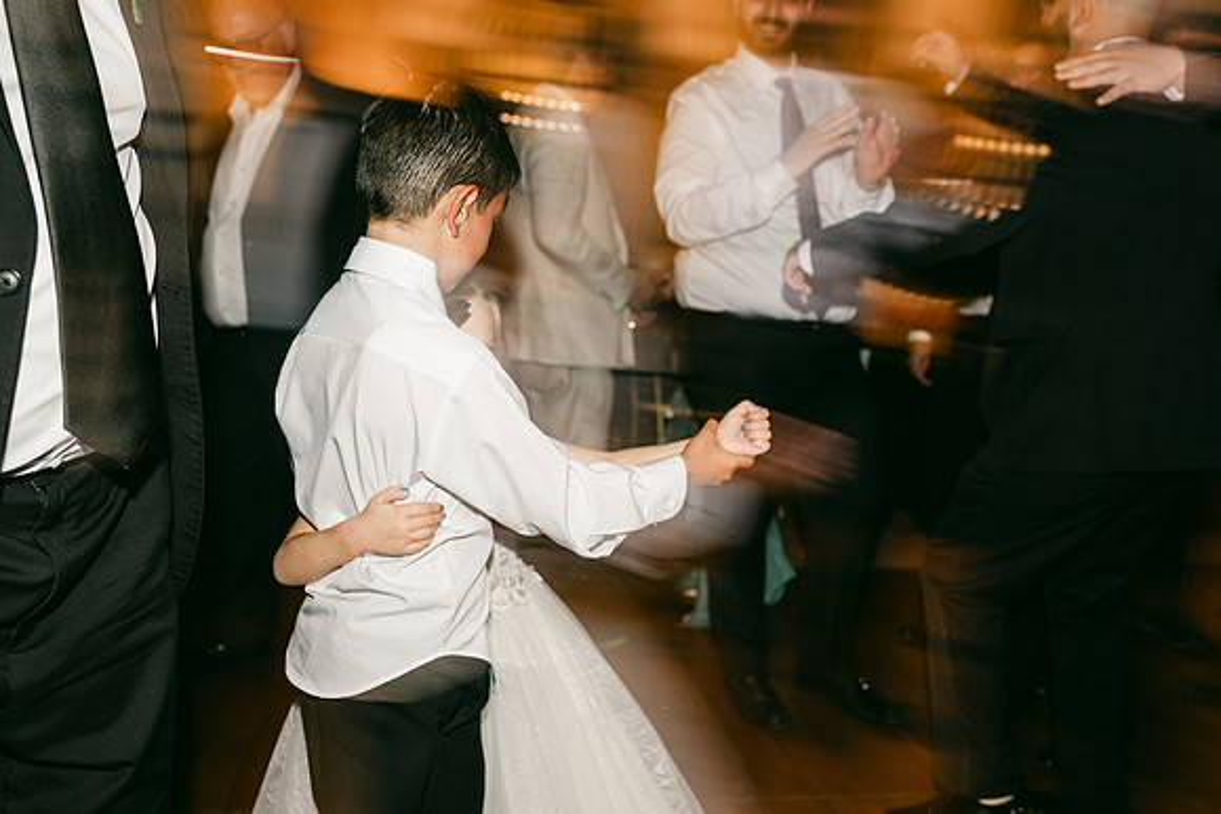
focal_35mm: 35
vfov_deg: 37.9
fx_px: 1187
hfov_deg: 54.4
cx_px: 610
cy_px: 407
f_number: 4
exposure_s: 1/15
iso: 1250
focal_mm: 35
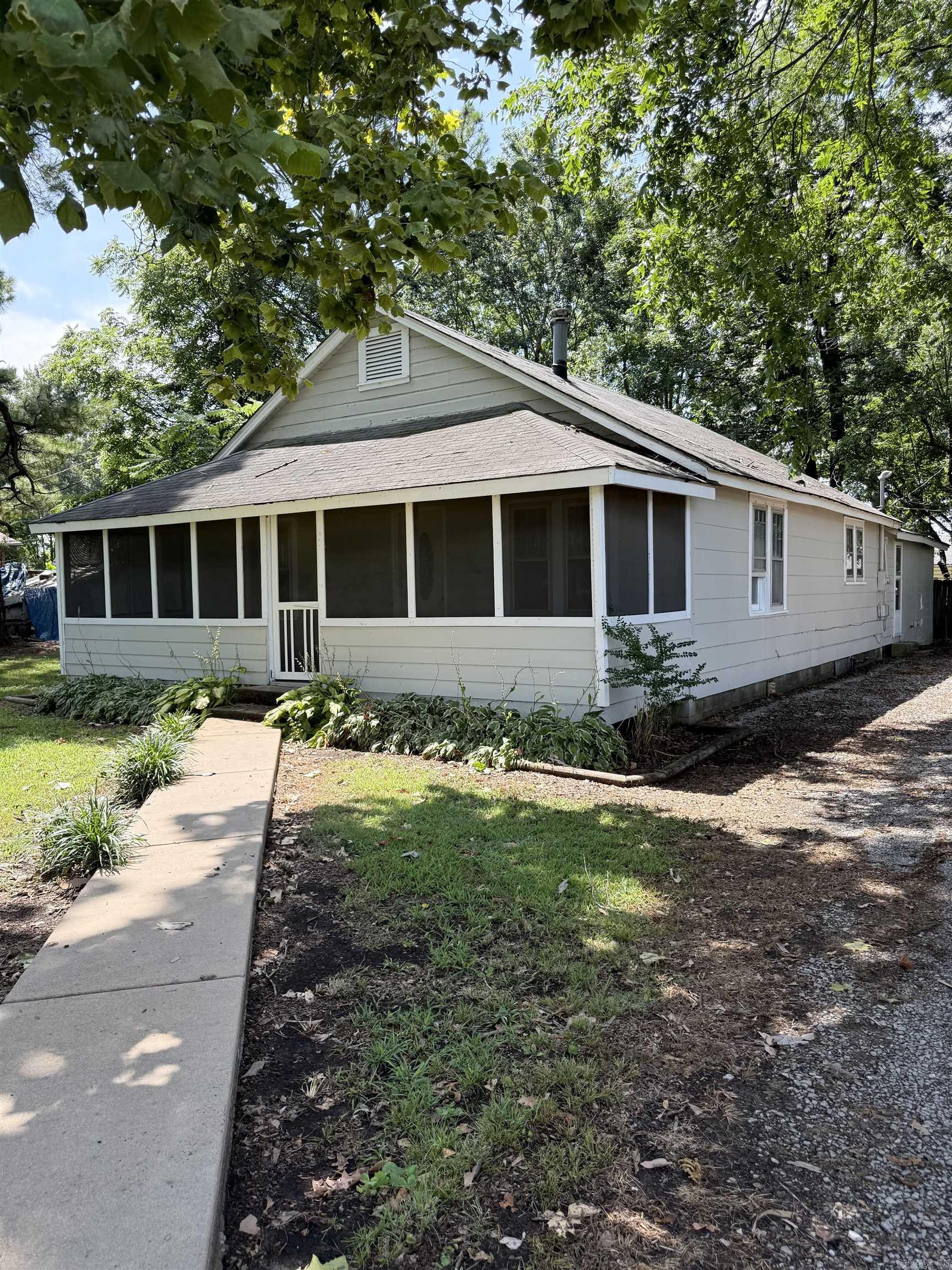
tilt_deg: -2.4
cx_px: 476
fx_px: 880
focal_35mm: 24
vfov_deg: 71.6
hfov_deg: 56.8
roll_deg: +0.6
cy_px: 635
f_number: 1.78
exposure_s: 1/1271
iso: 100
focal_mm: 6.76
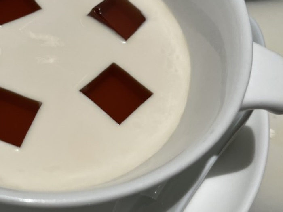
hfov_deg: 35.4
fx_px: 425
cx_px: 50
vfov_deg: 28.0
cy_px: 88
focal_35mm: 52
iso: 100
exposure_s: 1/121
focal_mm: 4.2
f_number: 1.6
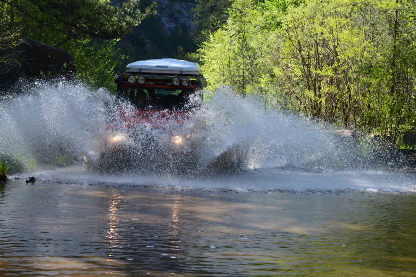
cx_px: 204
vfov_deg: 16.8
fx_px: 936
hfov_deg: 25.1
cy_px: 138
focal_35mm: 81
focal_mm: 70
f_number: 4
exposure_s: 1/320
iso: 100
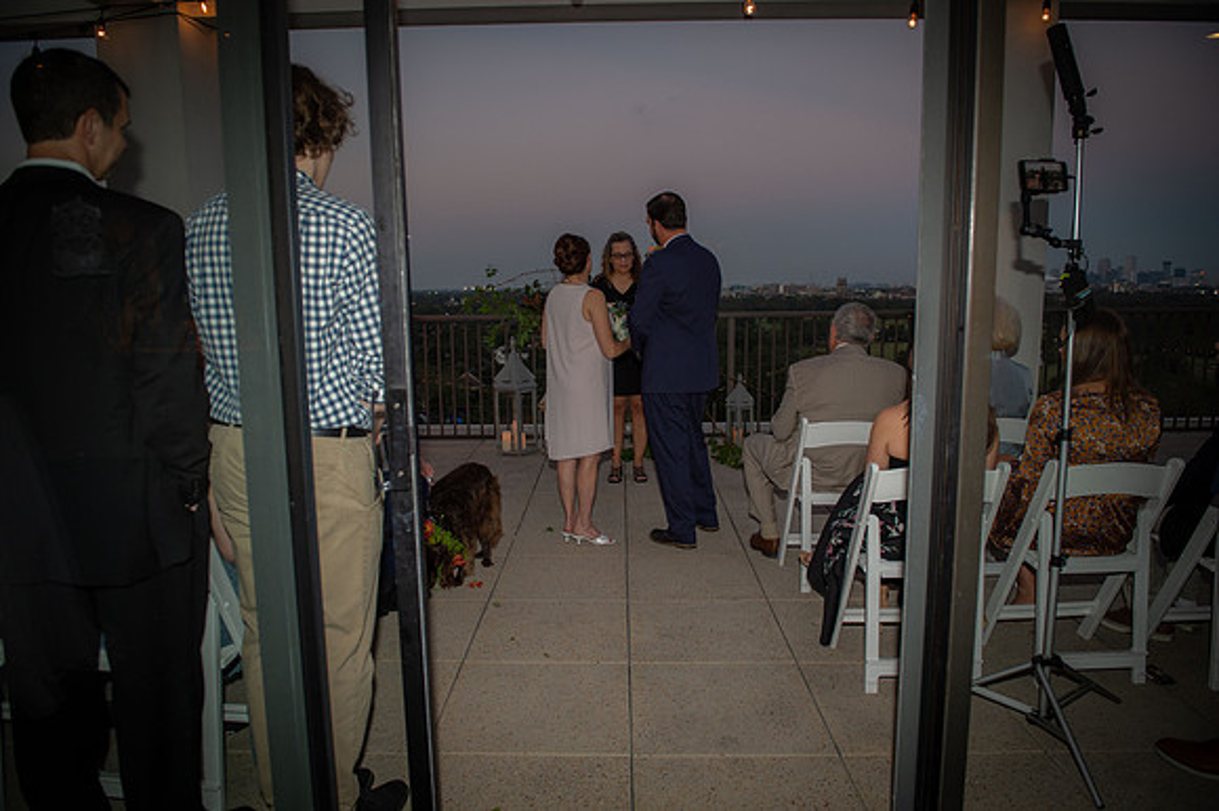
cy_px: 406
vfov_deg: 53.1
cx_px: 610
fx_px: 812
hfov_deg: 73.8
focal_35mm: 24
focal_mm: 24
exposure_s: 1/160
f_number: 4
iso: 800
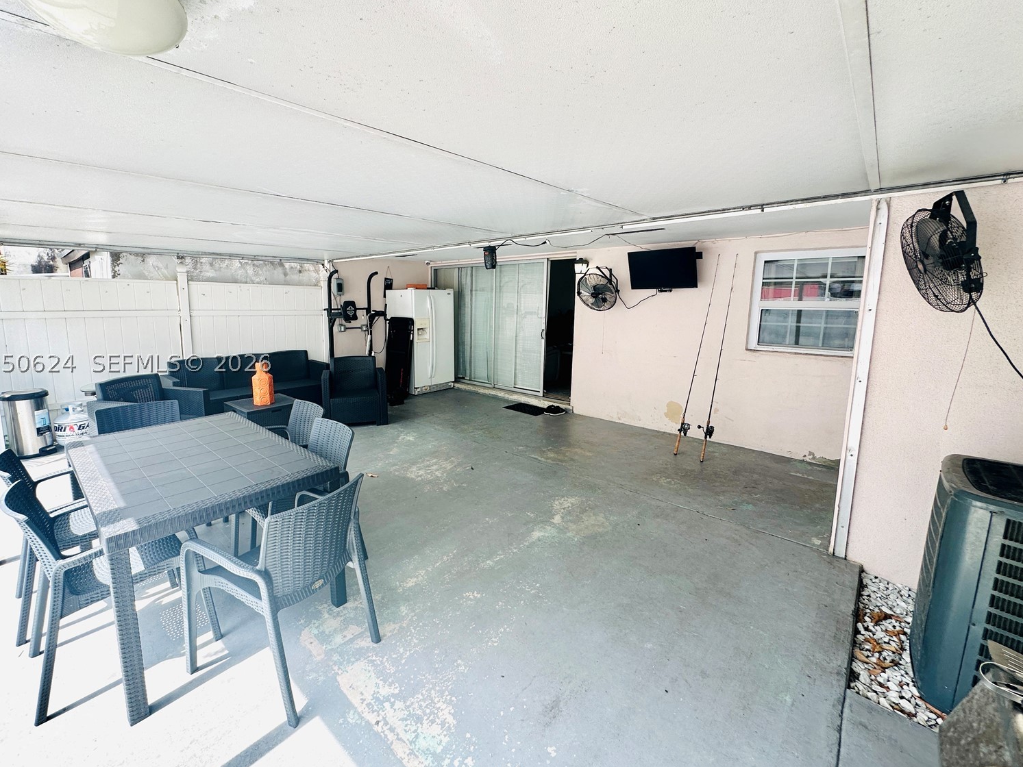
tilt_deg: -8.3
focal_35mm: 15
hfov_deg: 98.1
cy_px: 363
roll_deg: -0.9
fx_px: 443
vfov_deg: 81.7
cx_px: 482
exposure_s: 1/158
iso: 40
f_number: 2.2
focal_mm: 2.22
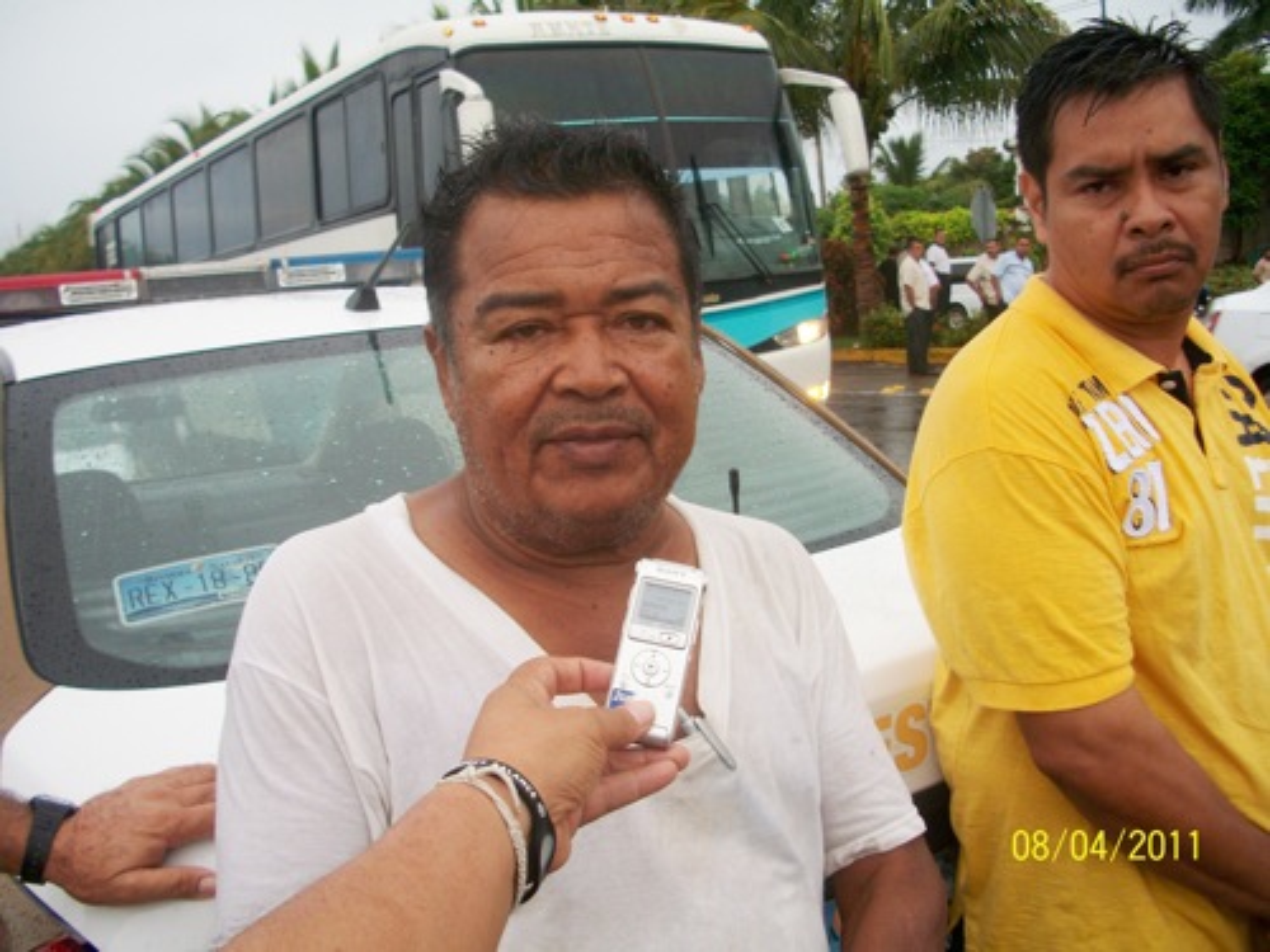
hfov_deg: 52.6
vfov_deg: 40.7
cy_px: 476
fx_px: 1284
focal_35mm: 35
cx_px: 635
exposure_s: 1/125
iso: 80
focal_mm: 6.3
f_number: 3.1
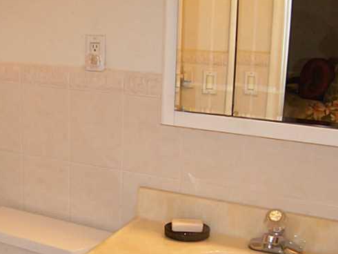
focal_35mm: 62
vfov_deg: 23.6
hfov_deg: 30.7
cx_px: 85
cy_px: 169
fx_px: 606
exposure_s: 1/22.6
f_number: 2.9
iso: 79
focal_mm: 6.3
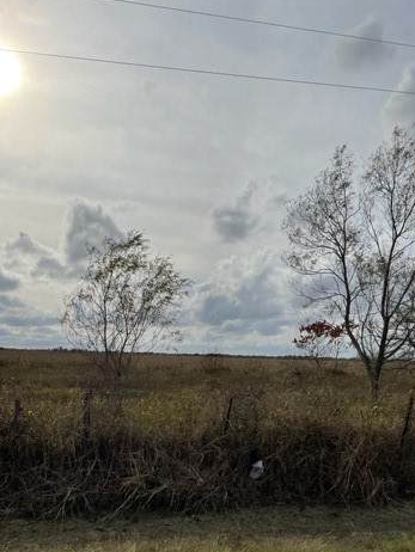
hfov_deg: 39.6
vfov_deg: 50.4
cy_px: 369
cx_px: 172
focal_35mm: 36
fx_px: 575
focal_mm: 4.2
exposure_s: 1/13333
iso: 32
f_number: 1.6
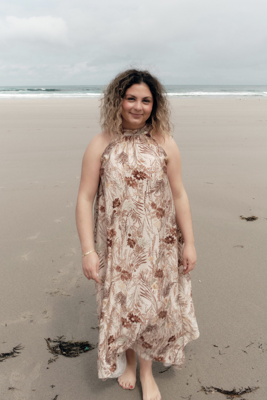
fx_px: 334
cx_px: 134
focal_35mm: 30
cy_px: 200
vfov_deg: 61.9
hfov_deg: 43.6
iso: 125
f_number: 10
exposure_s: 1/160
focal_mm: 20
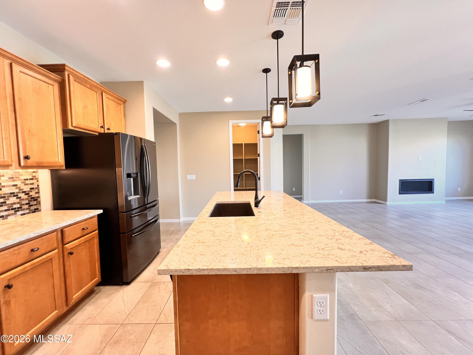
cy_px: 178
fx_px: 178
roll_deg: +1.2
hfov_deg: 106.2
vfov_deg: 89.9
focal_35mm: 13
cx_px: 236
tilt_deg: -3.6
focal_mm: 1.57
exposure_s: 1/60
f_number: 1.8
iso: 200
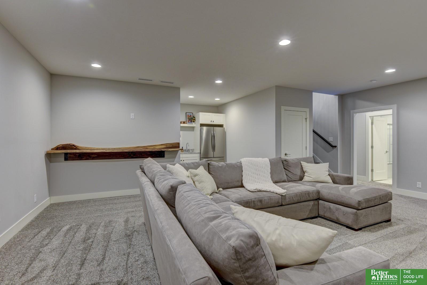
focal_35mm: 24
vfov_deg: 53.2
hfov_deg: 73.7
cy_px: 142
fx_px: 285
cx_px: 214
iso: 400
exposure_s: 1/5
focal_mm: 24
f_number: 8
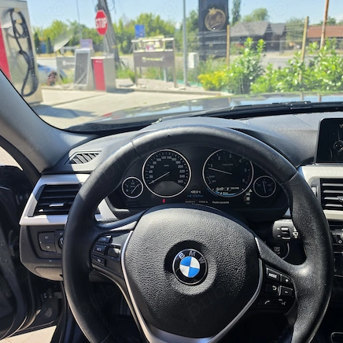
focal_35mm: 28
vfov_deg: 57.3
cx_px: 181
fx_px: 314
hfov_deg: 57.3
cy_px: 168
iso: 64
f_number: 1.4
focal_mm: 6.5
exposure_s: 1/2443
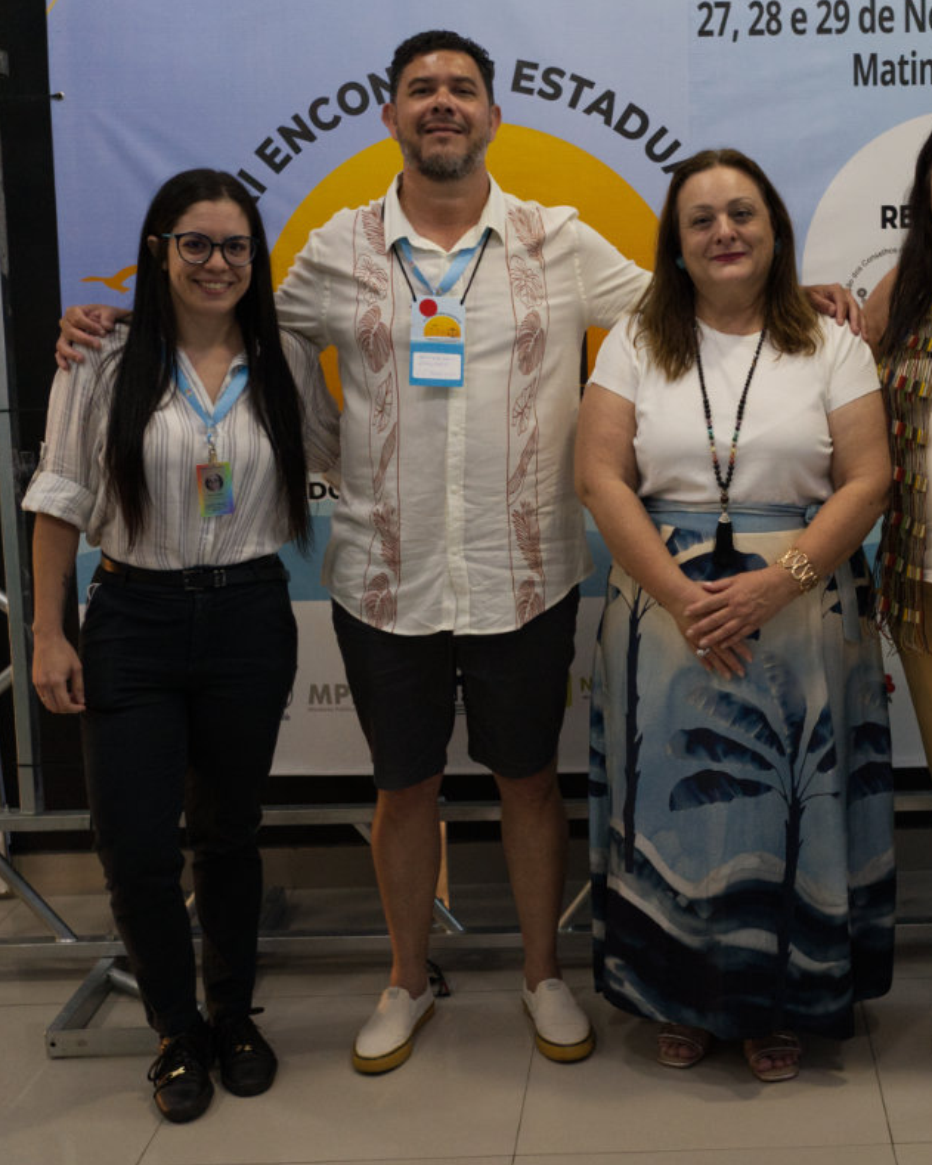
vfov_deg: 37.3
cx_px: 716
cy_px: 577
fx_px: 1724
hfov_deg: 29.7
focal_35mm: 50
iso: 5000
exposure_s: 1/125
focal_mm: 35
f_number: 2.8
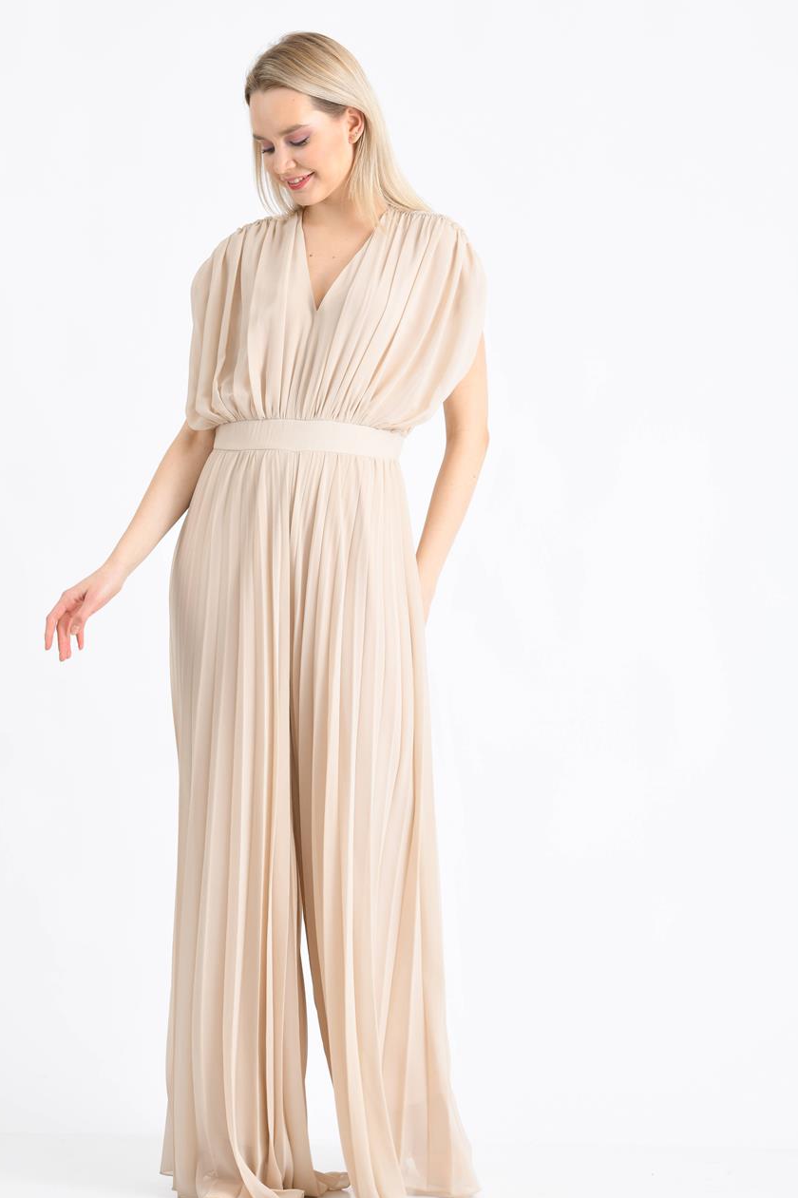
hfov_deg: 11.5
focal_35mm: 119
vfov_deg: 17.2
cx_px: 344
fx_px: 3959
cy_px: 605
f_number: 9
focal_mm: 100
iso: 100
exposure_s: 1/125
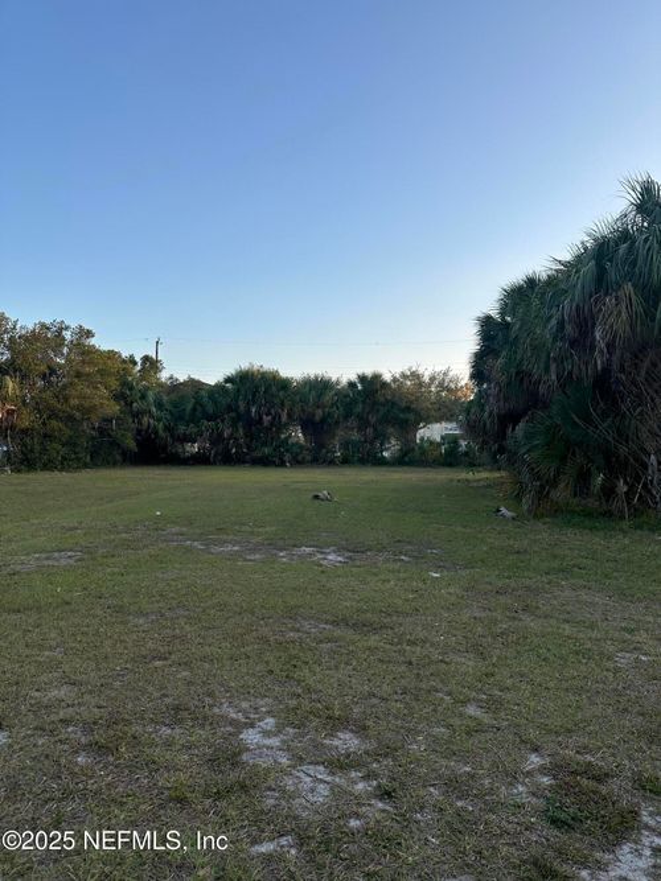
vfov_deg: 71.6
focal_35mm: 24
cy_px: 440
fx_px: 611
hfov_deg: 56.8
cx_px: 330
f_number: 1.78
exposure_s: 1/1095
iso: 80
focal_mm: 6.86
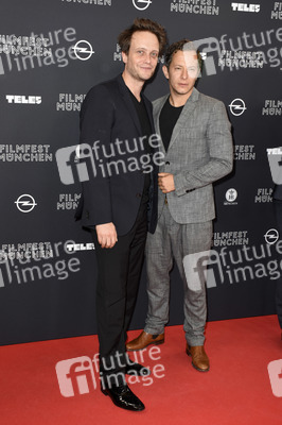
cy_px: 212
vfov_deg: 48.0
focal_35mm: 40
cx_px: 141
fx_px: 477
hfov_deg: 33.0
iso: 400
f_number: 6.3
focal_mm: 27
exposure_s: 1/100
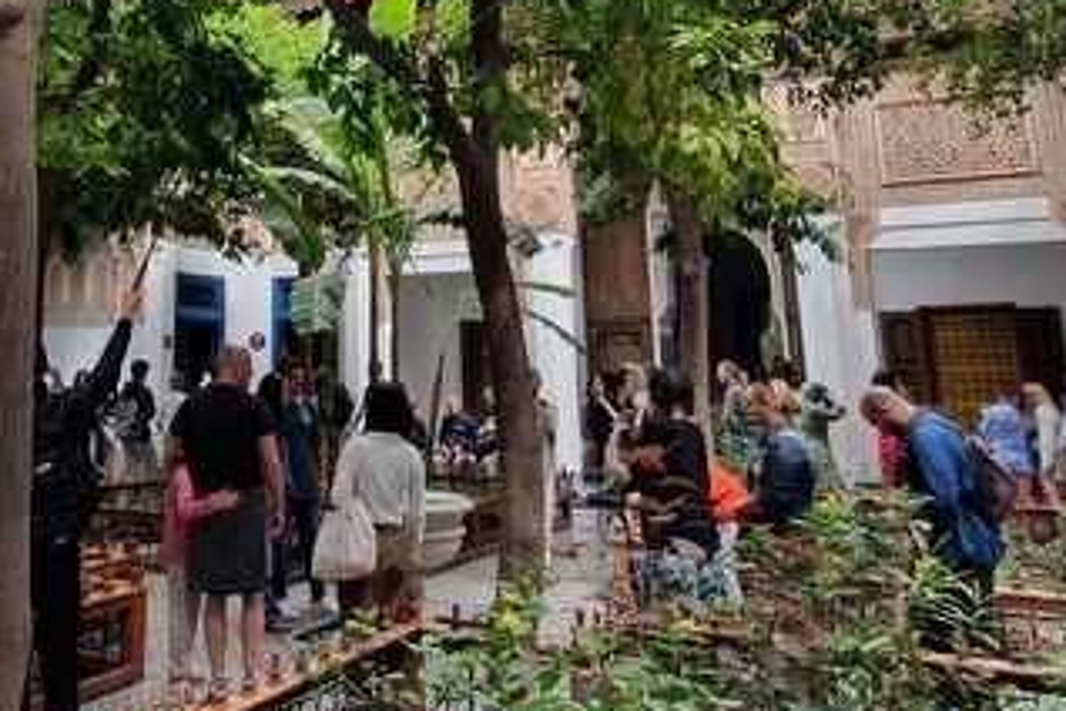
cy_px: 101
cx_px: 318
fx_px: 1007
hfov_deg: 54.2
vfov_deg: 36.9
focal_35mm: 34
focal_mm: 1.8
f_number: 2.2
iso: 50
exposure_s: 1/282
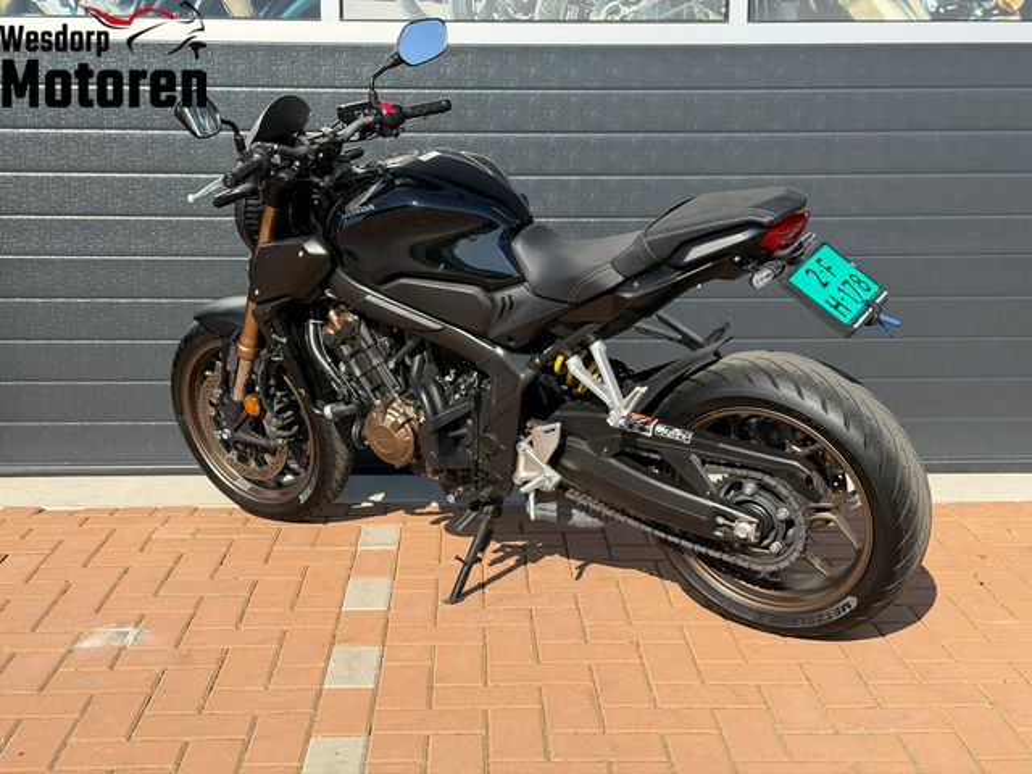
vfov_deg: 30.3
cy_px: 387
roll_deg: -0.8
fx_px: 1431
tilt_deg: -10.2
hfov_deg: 39.7
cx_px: 516
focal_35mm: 48
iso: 64
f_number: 1.78
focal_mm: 6.76
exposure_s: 1/2762
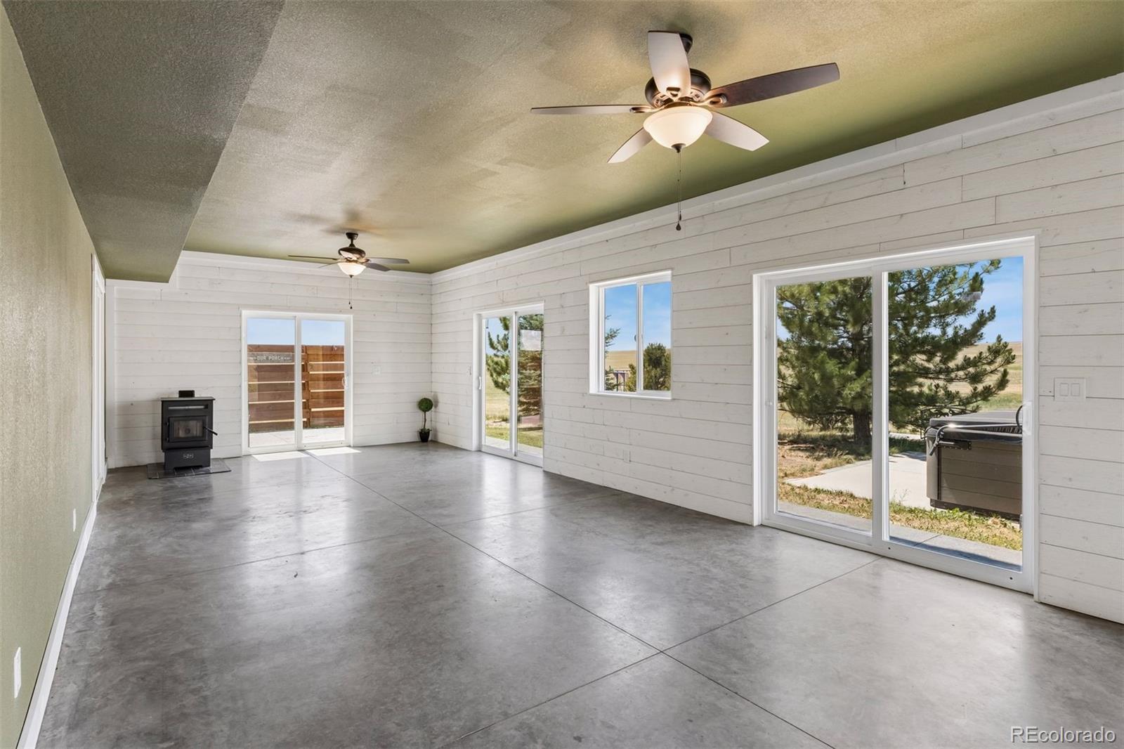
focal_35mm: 19
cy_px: 374
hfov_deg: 86.9
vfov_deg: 64.5
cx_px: 562
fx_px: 593
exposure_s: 1/50
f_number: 9
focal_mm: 19
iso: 400
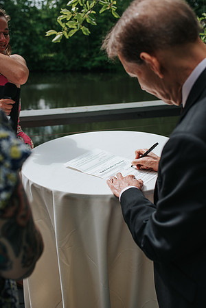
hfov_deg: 37.9
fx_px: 300
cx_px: 103
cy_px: 154
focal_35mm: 35
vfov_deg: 54.4
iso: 100
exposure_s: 1/800
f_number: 3.5
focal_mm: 35
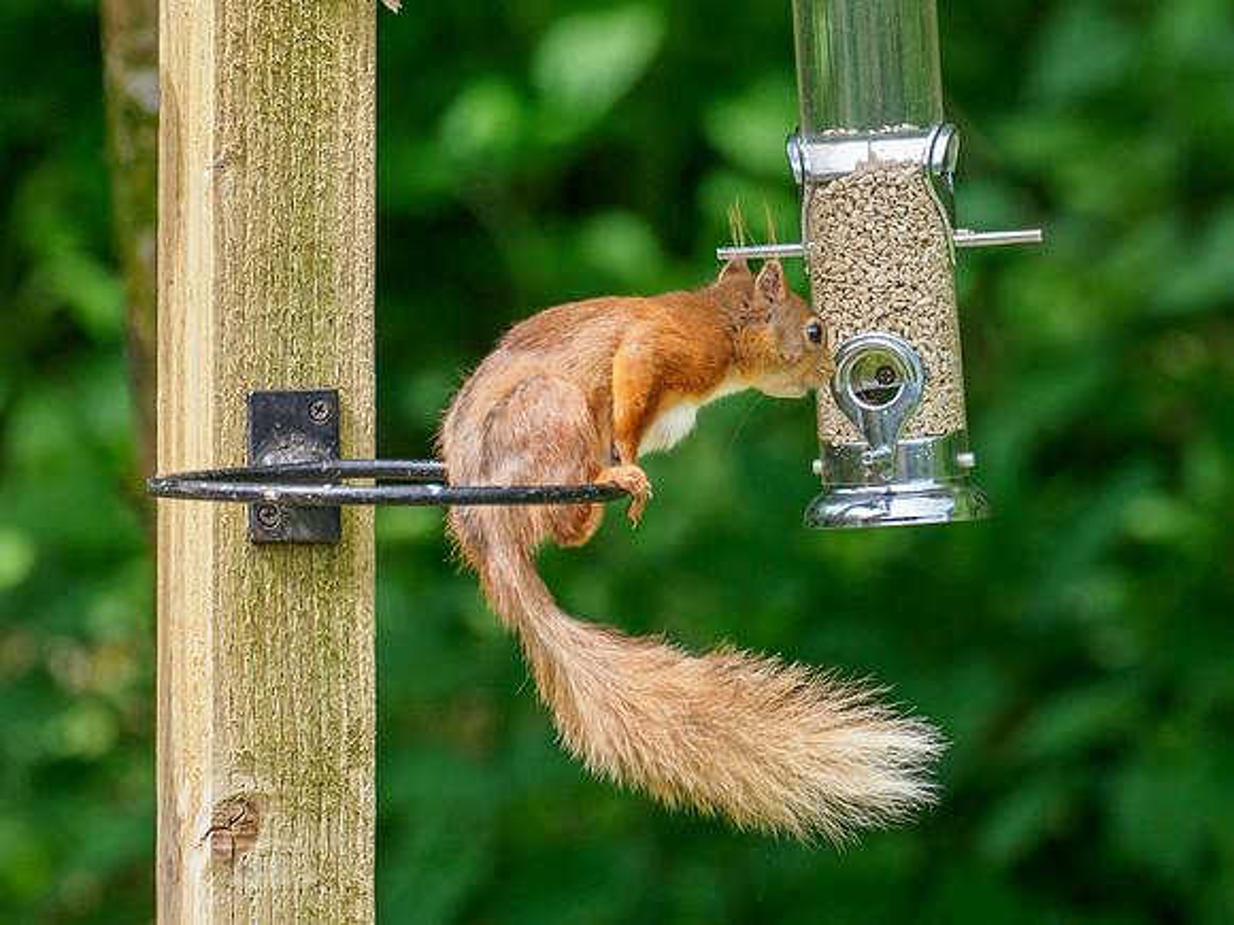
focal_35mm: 1103
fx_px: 39329
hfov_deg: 1.8
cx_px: 783
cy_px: 401
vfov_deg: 1.3
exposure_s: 1/640
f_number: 4.5
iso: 320
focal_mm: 300
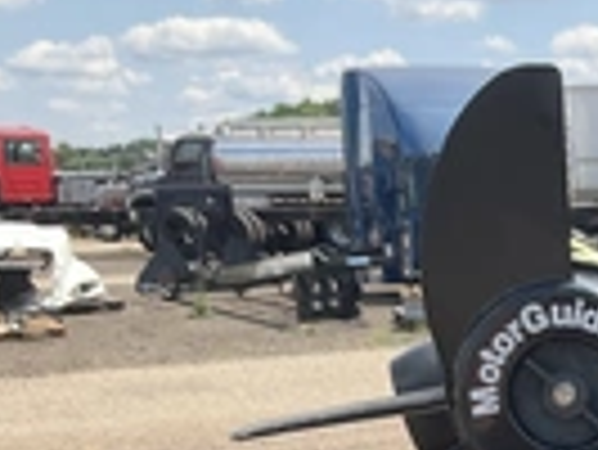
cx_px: 769
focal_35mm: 87
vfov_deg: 16.4
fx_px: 1504
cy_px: 518
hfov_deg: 20.6
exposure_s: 1/1412
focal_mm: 3
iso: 25
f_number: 1.8
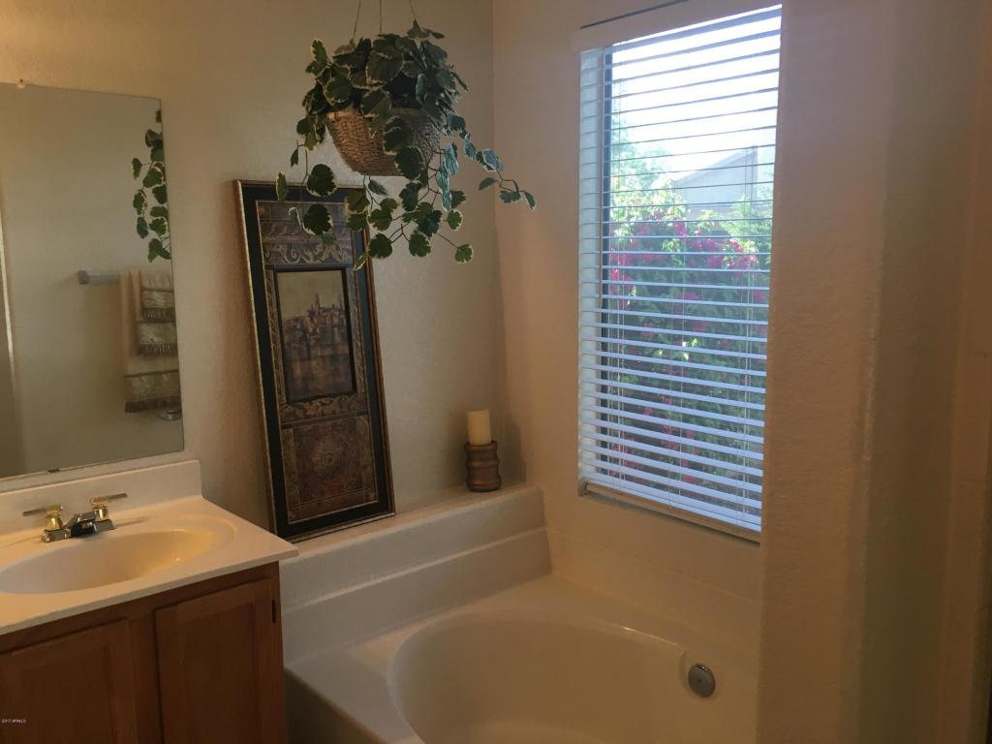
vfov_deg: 48.2
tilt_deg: -7.9
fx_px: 831
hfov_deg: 61.7
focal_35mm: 29
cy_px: 372
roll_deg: +0.3
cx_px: 496
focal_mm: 4.15
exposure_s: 1/30
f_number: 2.2
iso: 40
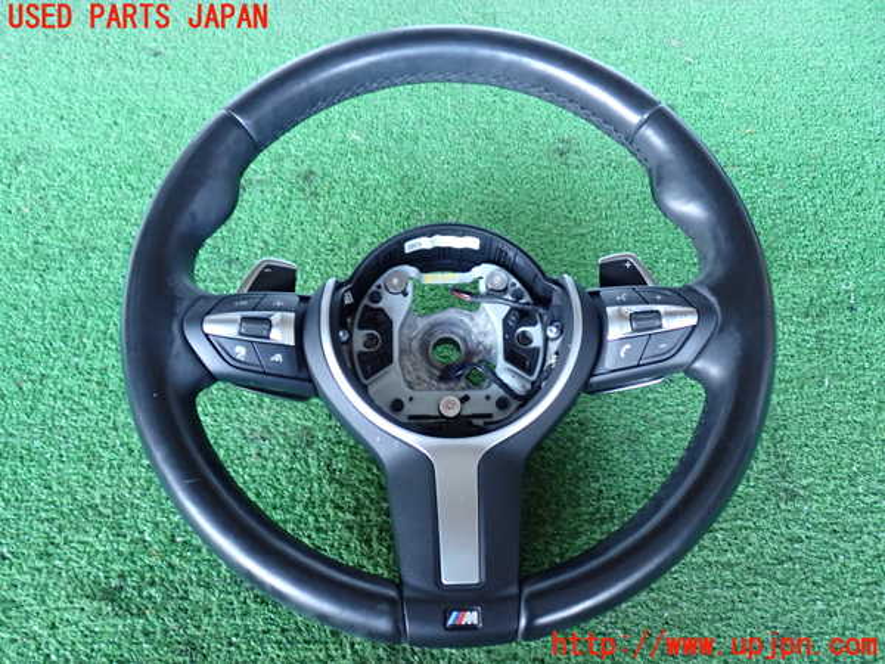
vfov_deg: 44.2
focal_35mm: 32
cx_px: 442
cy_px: 332
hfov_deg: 56.8
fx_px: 818
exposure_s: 1/30
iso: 500
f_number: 2.4
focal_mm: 5.79
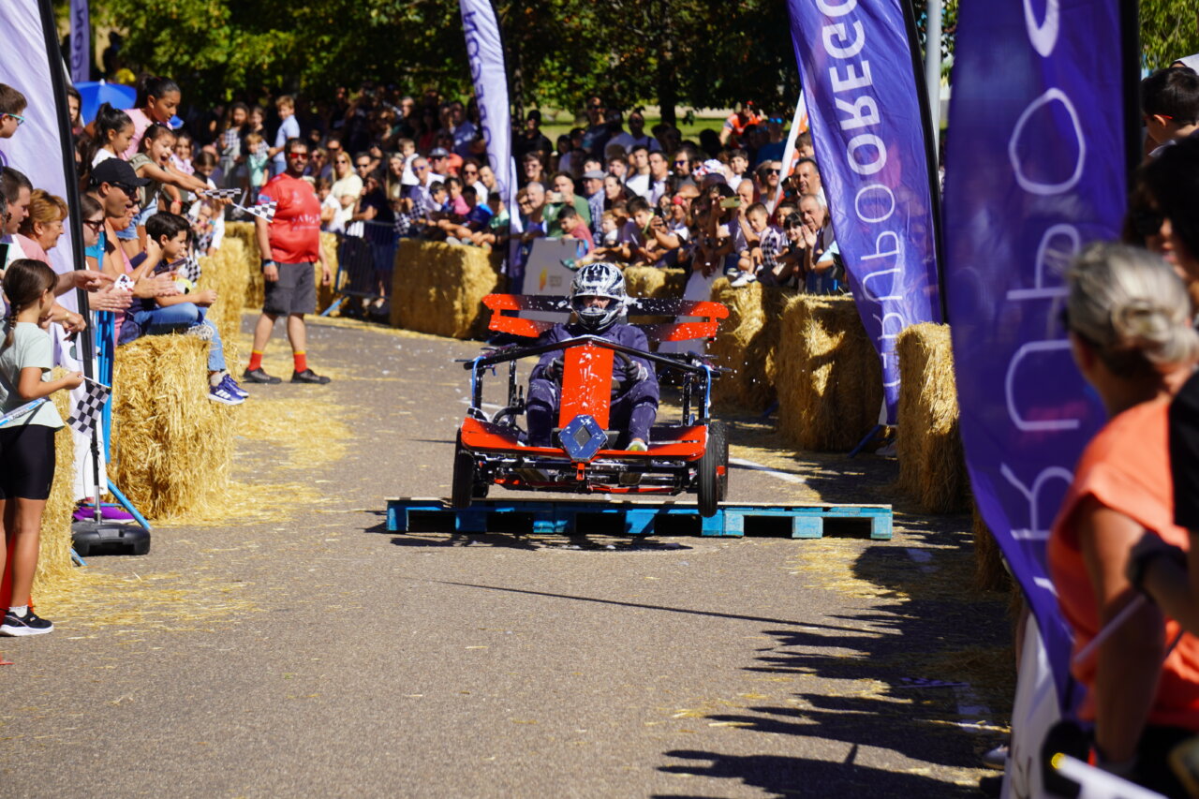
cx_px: 600
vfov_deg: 7.9
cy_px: 400
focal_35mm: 174
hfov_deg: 11.8
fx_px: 5794
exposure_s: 1/640
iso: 100
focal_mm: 116
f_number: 5.6
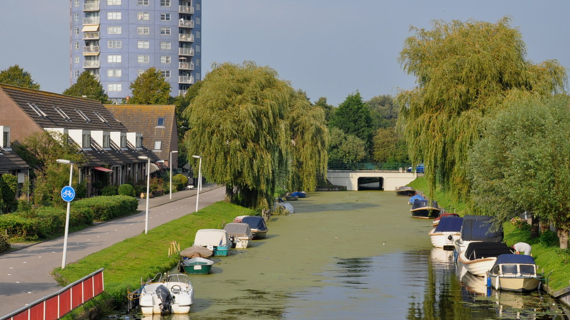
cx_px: 315
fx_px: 1678
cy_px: 144
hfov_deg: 19.3
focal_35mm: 111
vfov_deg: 10.9
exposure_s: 1/320
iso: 200
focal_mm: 58
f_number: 9
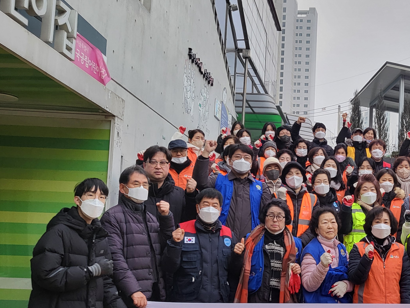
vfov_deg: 28.9
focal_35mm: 50
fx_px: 592
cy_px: 202
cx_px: 377
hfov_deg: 35.7
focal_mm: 4.25
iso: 80
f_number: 1.8
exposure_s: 1/120
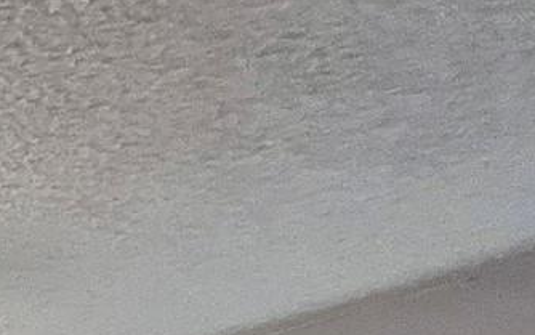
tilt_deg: -1.1
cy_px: 675
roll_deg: -2.3
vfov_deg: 15.6
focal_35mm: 66
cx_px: -426
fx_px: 963
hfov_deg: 21.1
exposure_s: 1/60
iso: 400
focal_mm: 1.57
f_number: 1.8
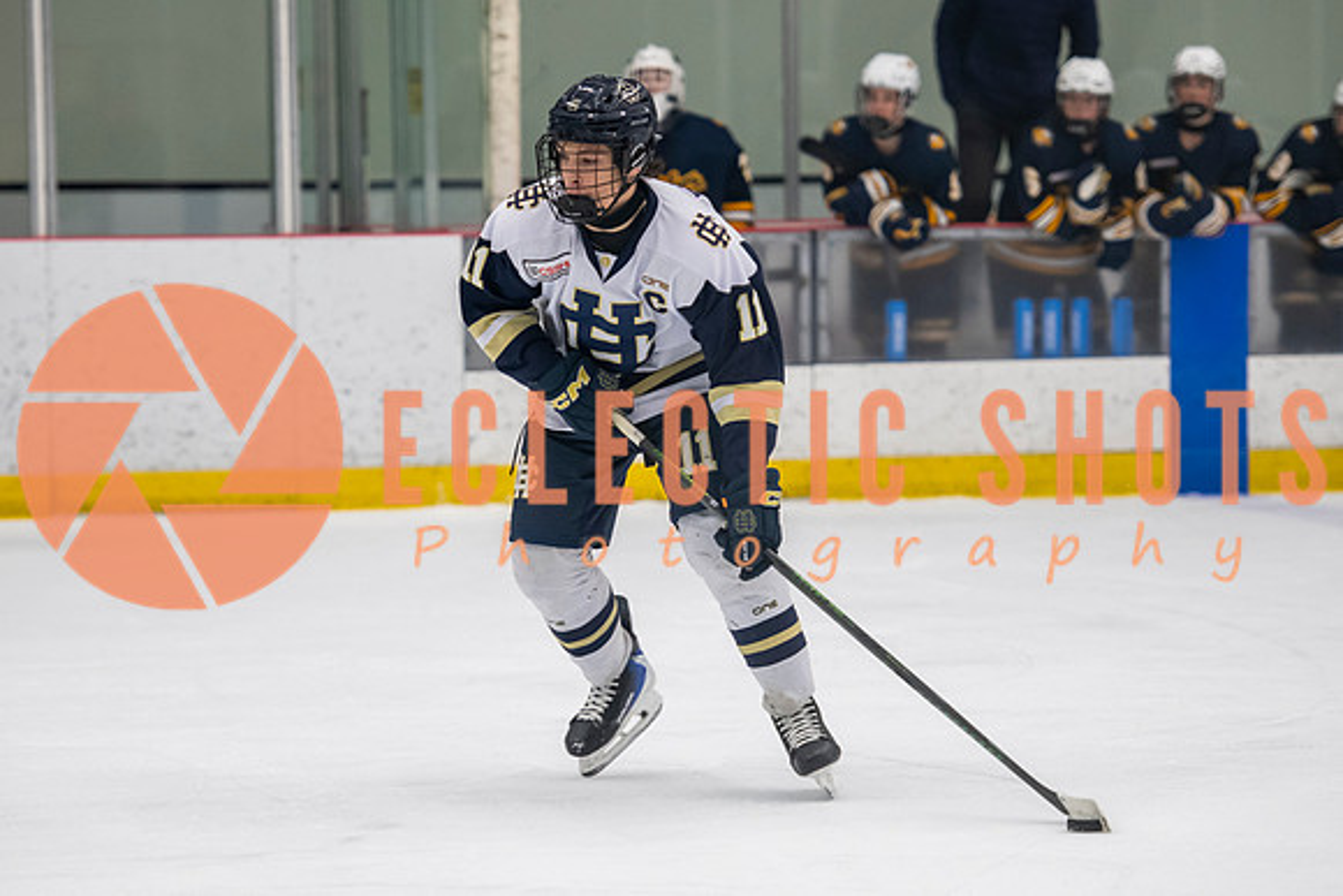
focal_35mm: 191
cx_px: 598
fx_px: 7113
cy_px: 550
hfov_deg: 10.8
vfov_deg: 7.2
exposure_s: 1/640
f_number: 3.2
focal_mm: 135
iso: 2000
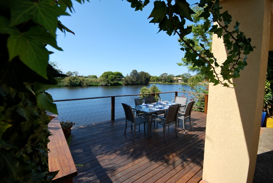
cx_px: 136
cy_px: 92
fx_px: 114
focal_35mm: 15
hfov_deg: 100.3
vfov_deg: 77.4
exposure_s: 1/200
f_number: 7.1
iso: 100
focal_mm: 10
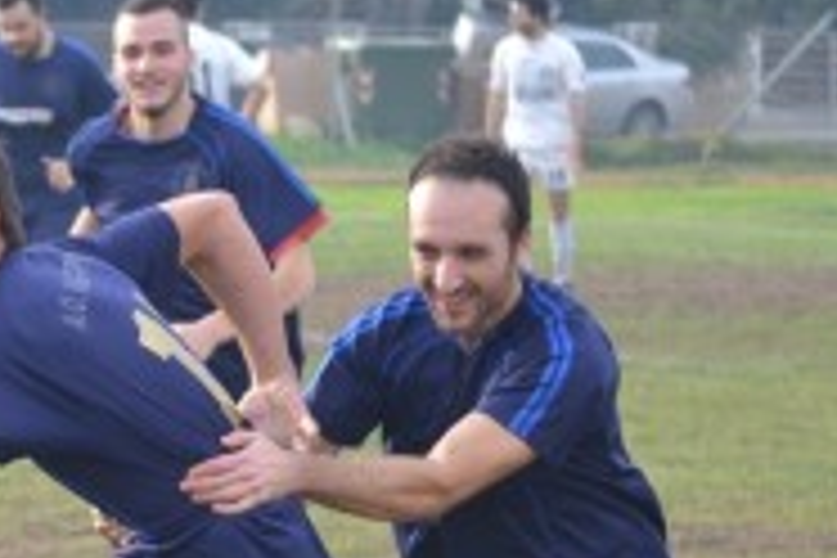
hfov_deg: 5.9
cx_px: 72
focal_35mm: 346
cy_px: 587
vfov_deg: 4.0
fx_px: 8039
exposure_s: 1/500
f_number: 4.2
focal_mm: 65
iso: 400
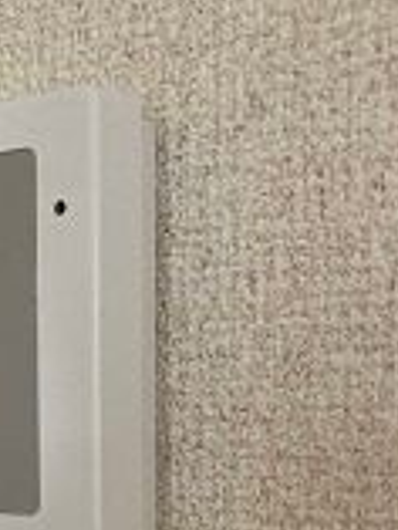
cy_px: 513
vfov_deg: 25.8
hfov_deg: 19.2
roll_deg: +0.0
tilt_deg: -5.7
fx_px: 1102
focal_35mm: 72
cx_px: -86
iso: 250
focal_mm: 3.99
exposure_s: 1/50
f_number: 1.8
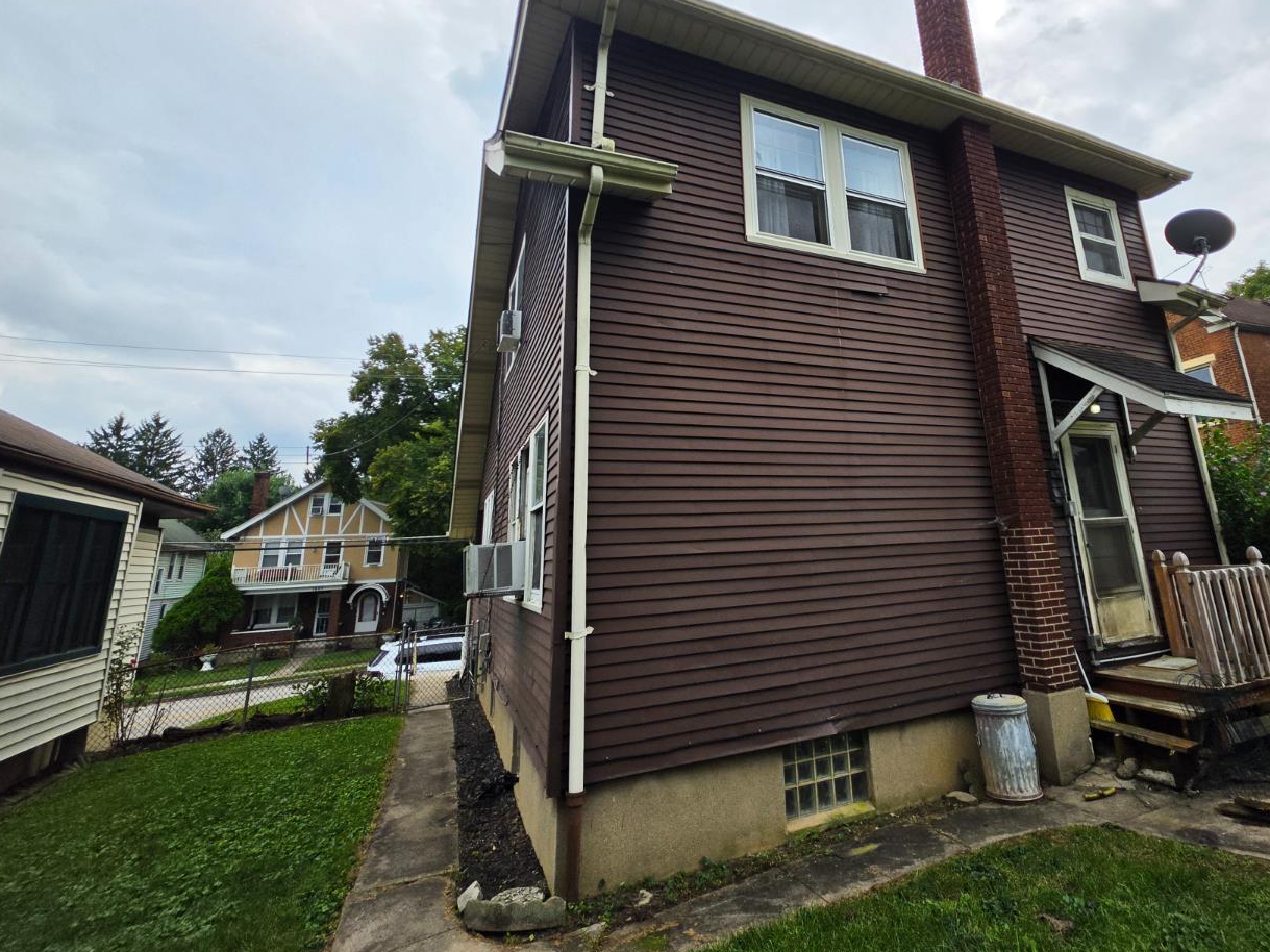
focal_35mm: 16
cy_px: 392
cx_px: 758
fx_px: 587
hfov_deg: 93.3
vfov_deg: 77.4
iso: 32
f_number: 1.9
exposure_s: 1/3291
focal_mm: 2.2
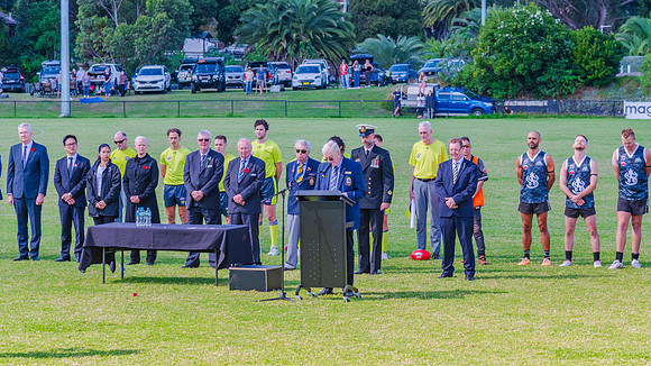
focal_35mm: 133
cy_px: 171
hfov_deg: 16.1
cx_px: 325
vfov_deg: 9.1
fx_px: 2296
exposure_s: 1/320
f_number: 7.1
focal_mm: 120
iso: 400
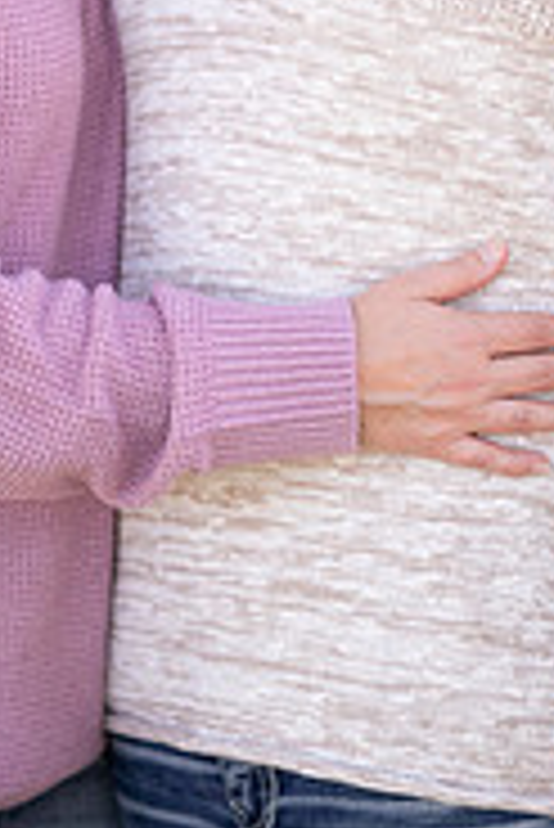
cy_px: -94
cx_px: 216
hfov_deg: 6.6
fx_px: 4792
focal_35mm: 208
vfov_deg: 9.8
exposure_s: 1/800
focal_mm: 85
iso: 320
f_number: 2
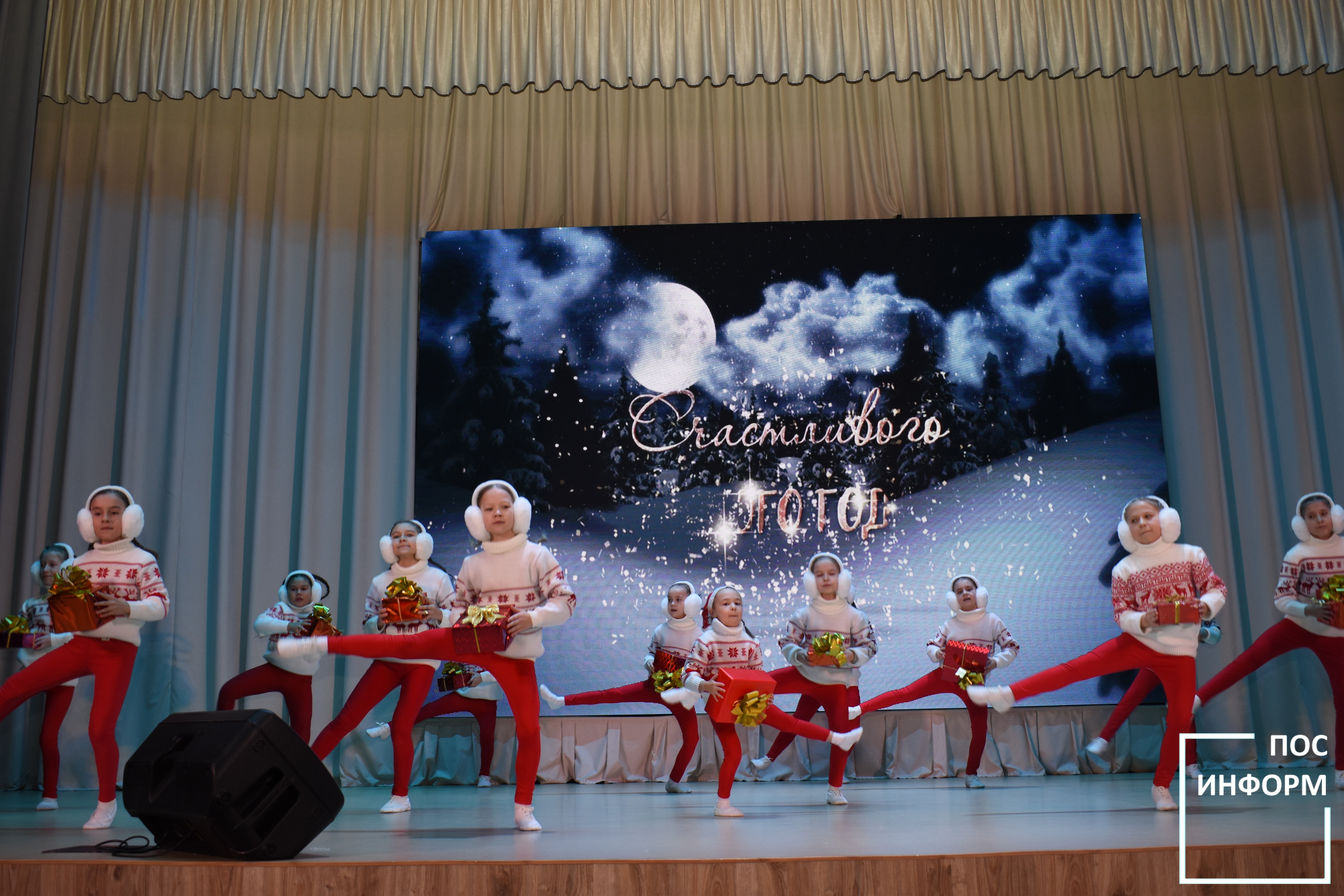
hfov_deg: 55.1
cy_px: 448
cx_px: 672
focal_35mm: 34
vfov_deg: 38.4
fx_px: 1288
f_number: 5
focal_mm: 23
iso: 400
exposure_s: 1/125
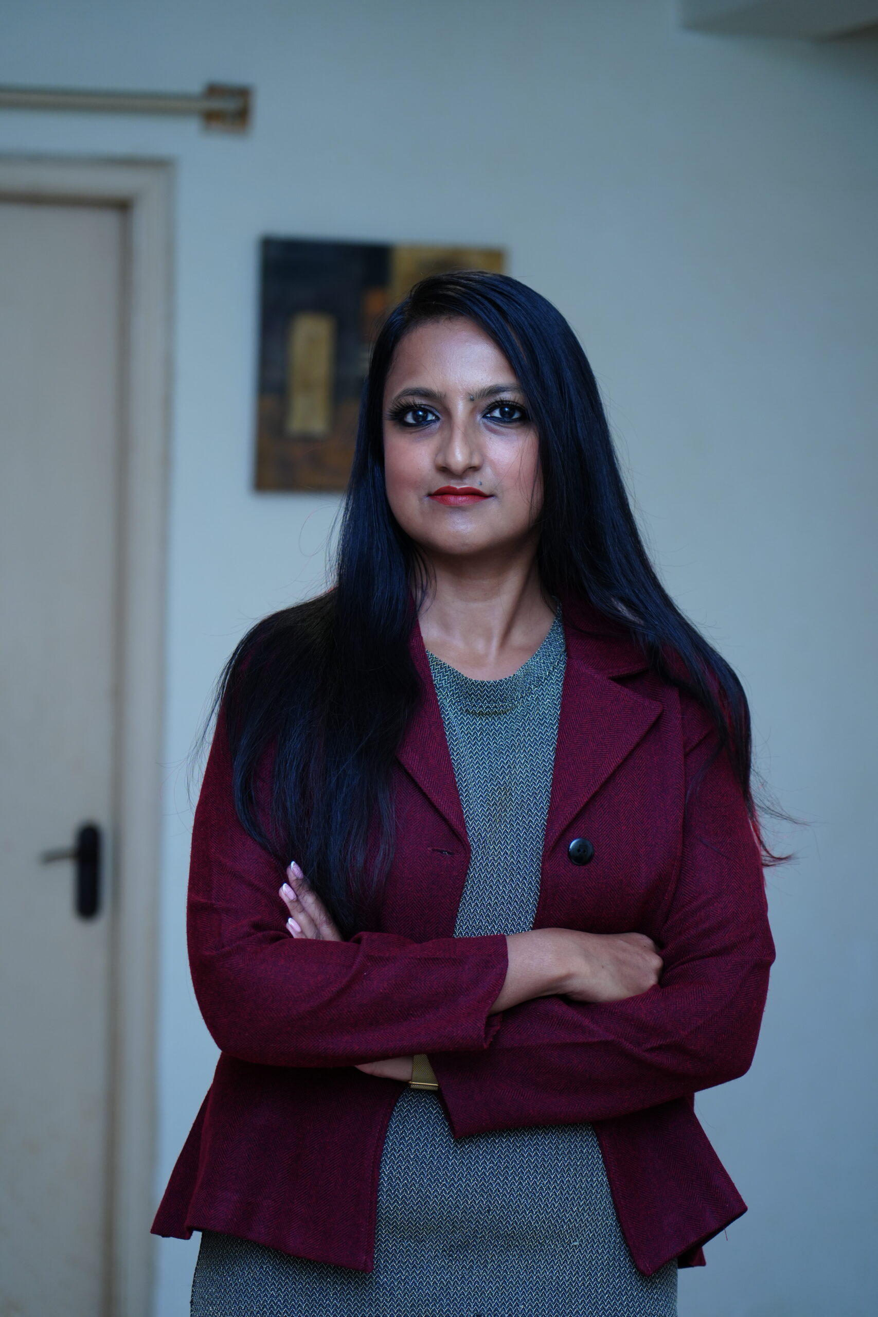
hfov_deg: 13.0
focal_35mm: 105
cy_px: 658
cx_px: 439
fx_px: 3840
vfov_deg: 19.5
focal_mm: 105
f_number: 4
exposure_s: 1/125
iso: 500
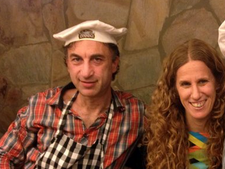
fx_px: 416
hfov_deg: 29.7
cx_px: 176
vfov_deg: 22.6
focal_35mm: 64
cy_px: 139
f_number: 2.4
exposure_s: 1/20
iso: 250
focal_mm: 4.28
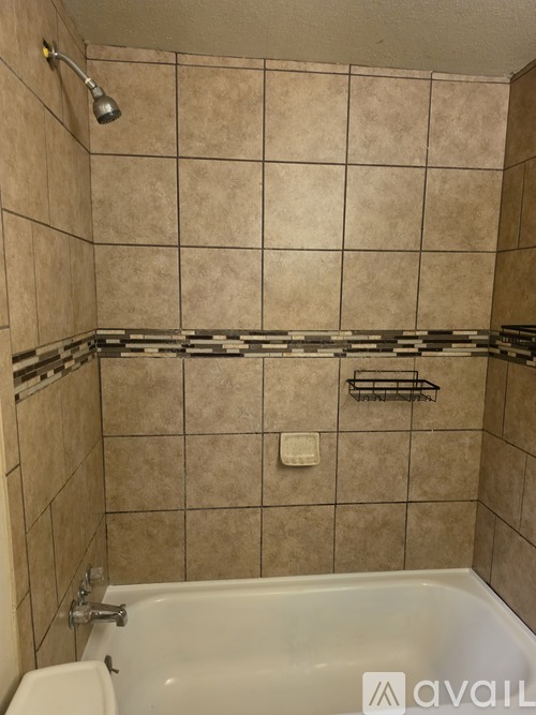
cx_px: 268
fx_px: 475
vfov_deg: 73.9
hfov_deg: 58.9
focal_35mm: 23
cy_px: 358
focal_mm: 6.5
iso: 400
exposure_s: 1/52
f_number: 1.4
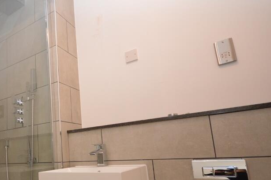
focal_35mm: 25
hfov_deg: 66.3
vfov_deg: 50.2
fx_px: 188
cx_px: 62
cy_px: 122
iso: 900
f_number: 4
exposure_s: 1/60
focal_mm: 10
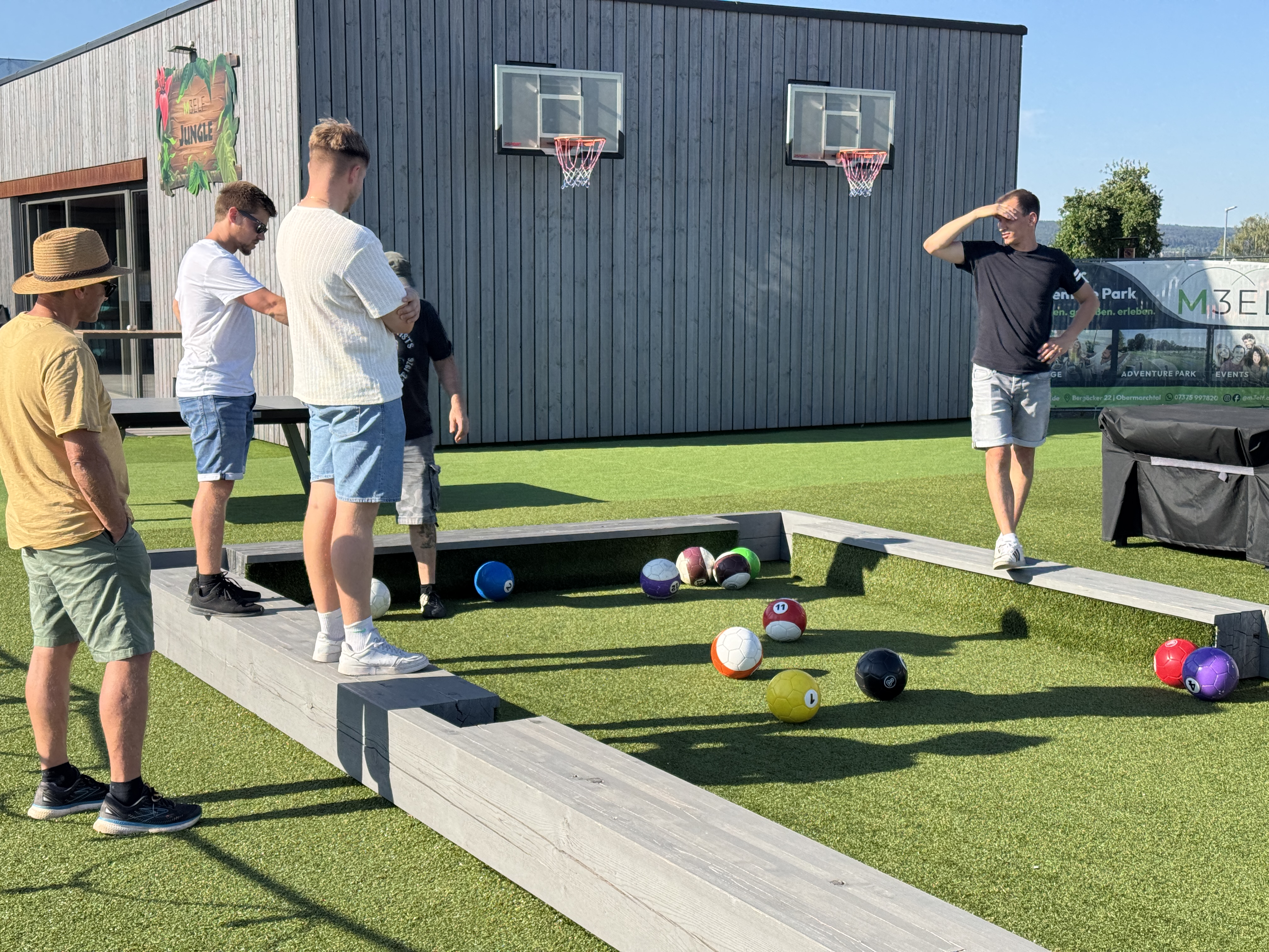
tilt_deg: -6.7
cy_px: 476
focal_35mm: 48
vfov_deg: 30.3
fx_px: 1760
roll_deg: +0.0
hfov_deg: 39.7
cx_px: 634
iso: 64
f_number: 1.78
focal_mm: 6.76
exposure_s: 1/2611
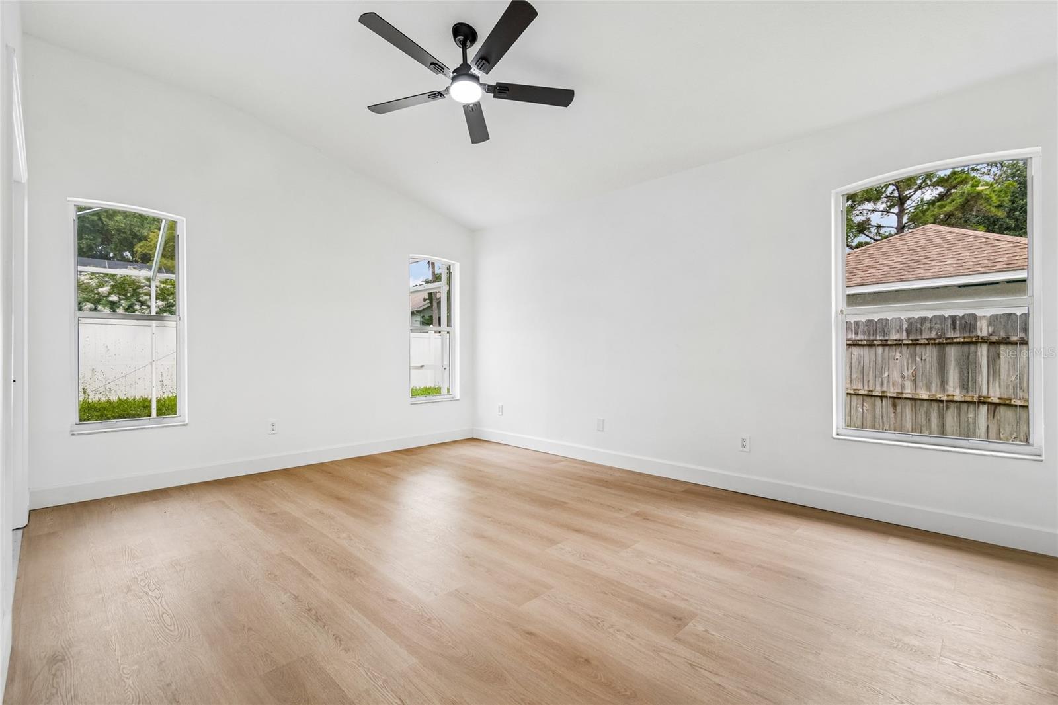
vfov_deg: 77.3
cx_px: 529
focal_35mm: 15
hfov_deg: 100.4
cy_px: 352
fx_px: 441
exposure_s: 1/25
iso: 100
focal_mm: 10
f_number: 7.1
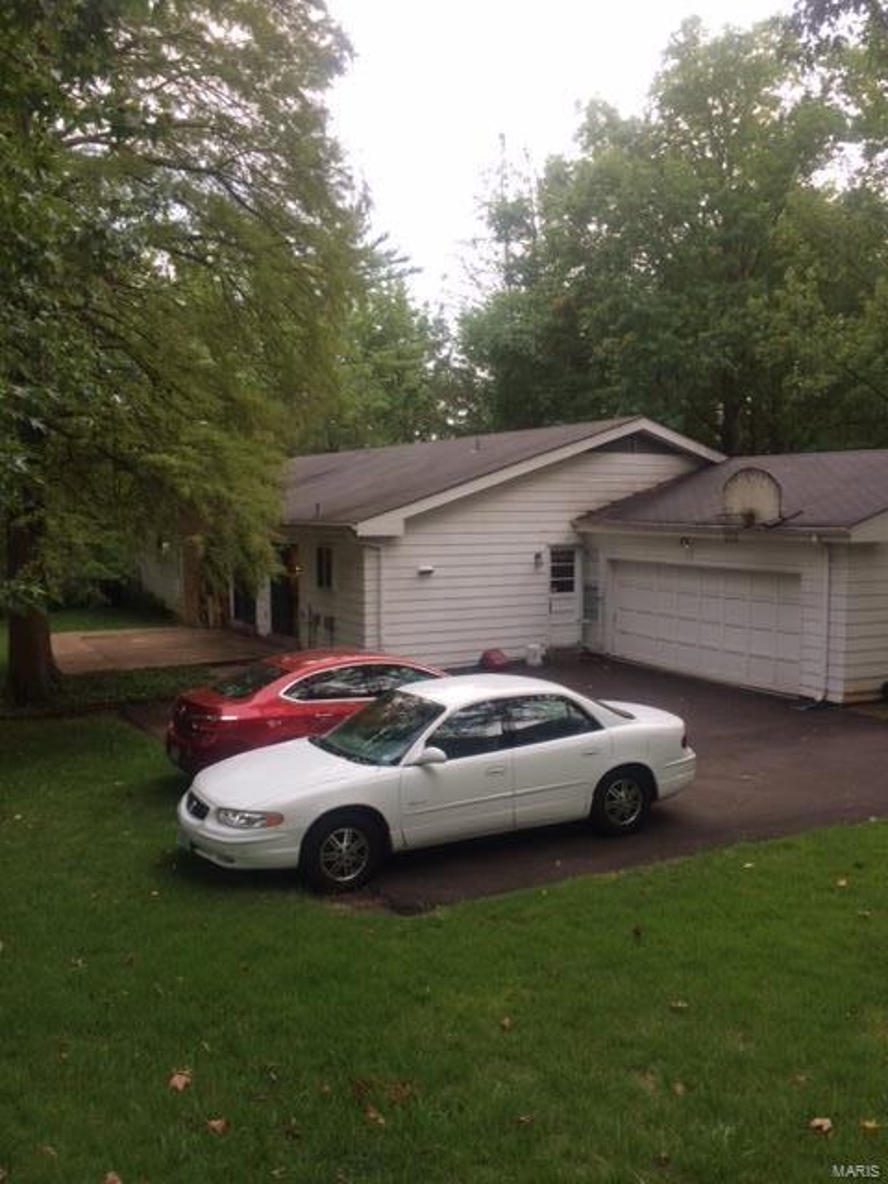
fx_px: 992
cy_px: 592
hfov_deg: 48.2
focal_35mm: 29
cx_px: 444
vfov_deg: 61.7
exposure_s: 1/120
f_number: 2.2
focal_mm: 4.15
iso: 40
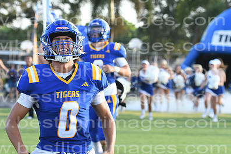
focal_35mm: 190
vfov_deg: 7.2
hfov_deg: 10.8
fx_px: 1220
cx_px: 94
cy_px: 85
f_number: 5.6
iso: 360
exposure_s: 1/500
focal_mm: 86
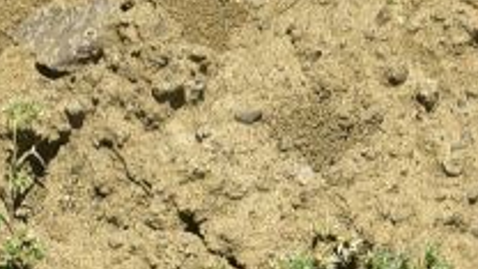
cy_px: 879
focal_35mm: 327
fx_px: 4145
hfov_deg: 6.6
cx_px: 191
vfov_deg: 3.6
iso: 160
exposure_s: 1/125
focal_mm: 50
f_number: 14
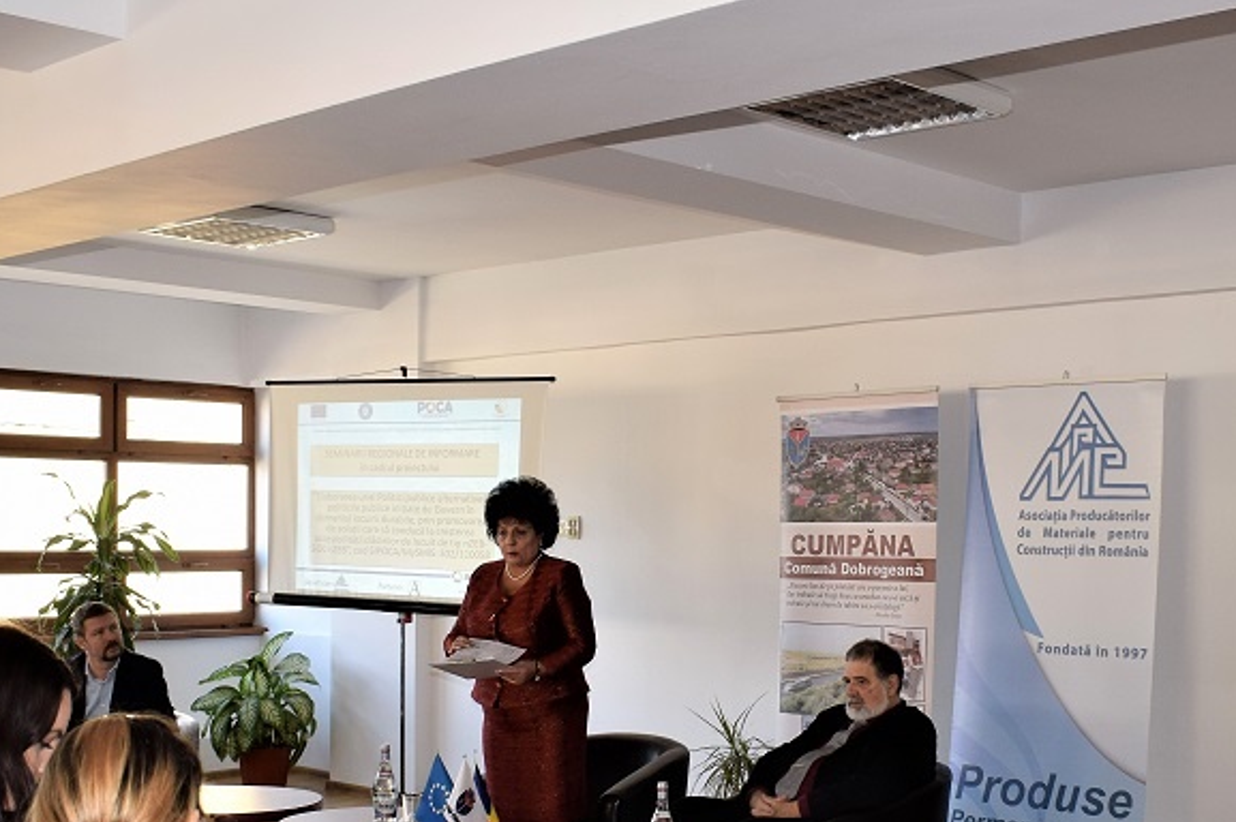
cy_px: 572
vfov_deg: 25.8
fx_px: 1784
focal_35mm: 52
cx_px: 709
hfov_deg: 38.1
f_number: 5.6
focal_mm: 20
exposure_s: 1/125
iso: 400
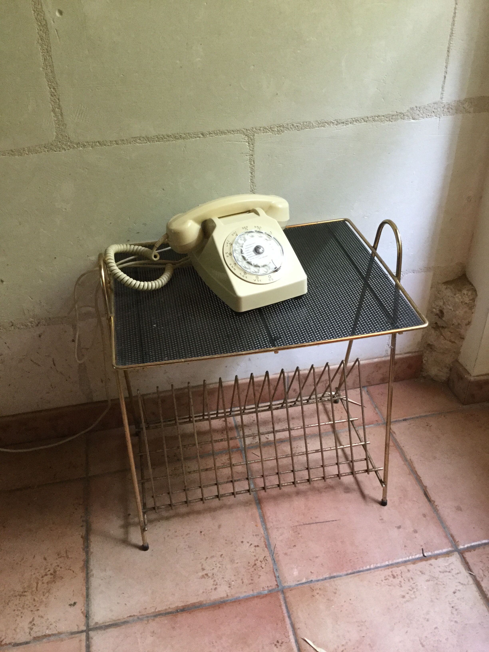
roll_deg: +0.7
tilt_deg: -37.6
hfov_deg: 45.4
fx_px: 584
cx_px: 244
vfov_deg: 58.4
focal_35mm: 31
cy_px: 326
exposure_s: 1/33
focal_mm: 3.3
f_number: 2.4
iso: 200
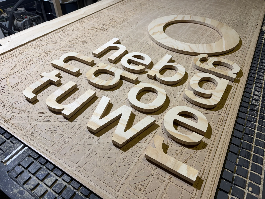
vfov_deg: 56.8
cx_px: 132
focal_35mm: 24
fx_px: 184
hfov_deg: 71.6
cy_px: 100
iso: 125
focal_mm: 6.76
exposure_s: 1/100
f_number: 1.78
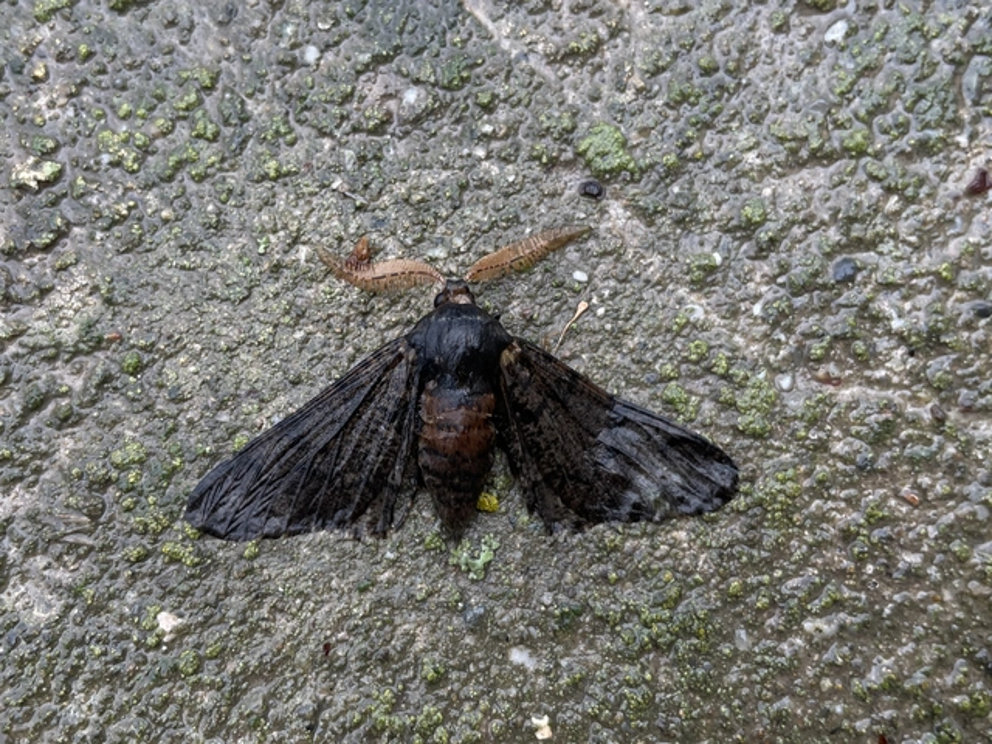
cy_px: 372
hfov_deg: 67.3
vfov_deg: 53.1
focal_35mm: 26
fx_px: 745
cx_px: 496
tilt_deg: -84.0
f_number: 1.6
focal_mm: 4.2
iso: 40
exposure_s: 1/183
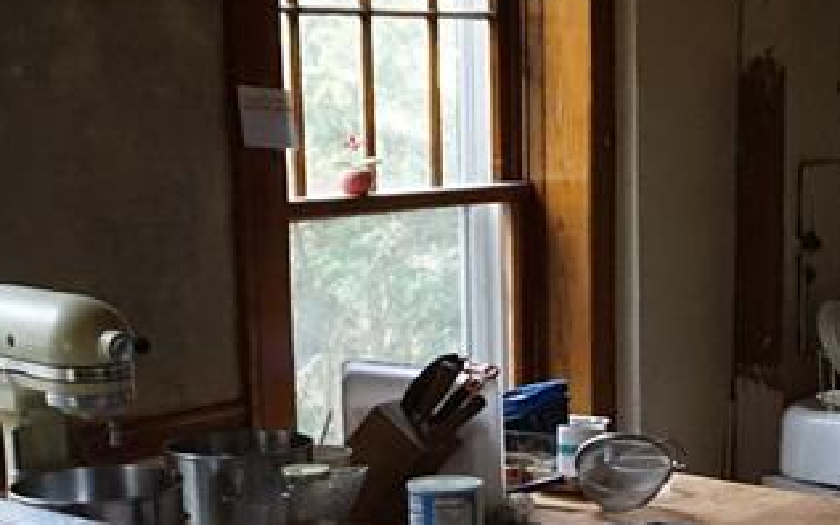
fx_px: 1808
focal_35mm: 79
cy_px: 525
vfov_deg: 16.2
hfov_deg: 25.6
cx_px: 689
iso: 3200
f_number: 3.5
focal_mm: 16
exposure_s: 1/125
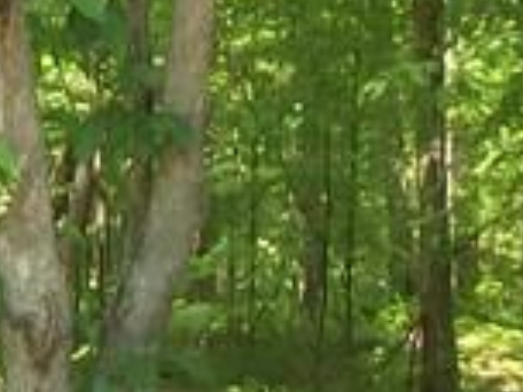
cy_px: 17
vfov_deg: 6.9
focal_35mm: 215
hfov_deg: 9.2
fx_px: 3248
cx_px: 62
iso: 80
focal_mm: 5.7
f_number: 2.9
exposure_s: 1/80
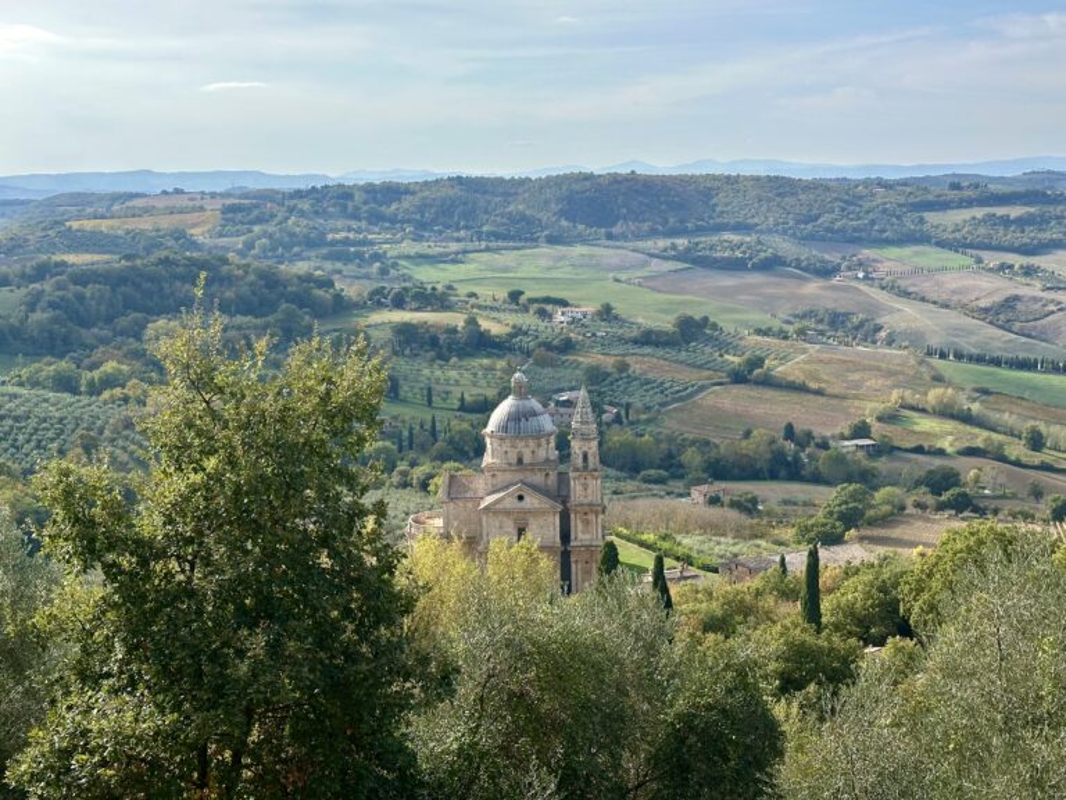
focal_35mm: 48
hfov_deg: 39.7
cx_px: 533
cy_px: 400
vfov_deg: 30.3
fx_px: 1478
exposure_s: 1/2976
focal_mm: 6.86
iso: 64
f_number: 1.78
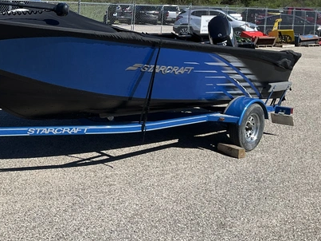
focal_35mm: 54
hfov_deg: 34.3
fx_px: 501
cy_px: 72
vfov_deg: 26.8
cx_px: 57
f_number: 1.8
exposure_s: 1/1912
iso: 25
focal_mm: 3
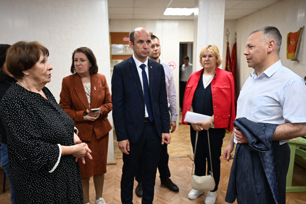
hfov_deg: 64.4
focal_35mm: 29
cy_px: 112
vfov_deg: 45.5
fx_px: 243
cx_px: 151
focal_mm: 25.5
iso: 400
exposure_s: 1/80
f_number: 2.8
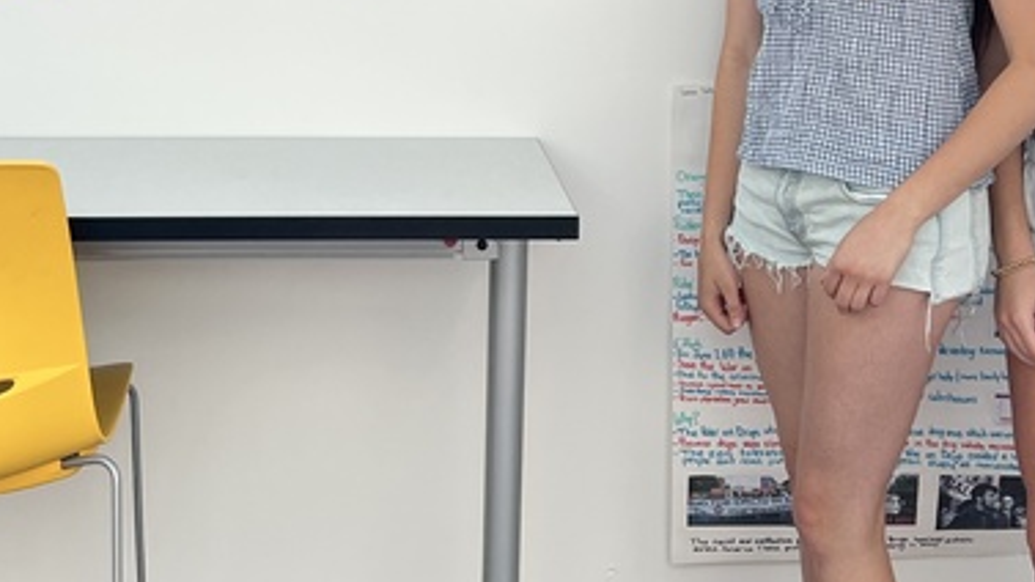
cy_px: 55
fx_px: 2113
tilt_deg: -10.2
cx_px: 335
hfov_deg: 27.3
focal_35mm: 77
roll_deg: -0.6
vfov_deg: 15.5
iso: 50
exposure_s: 1/1009
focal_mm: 5.7
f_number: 1.5
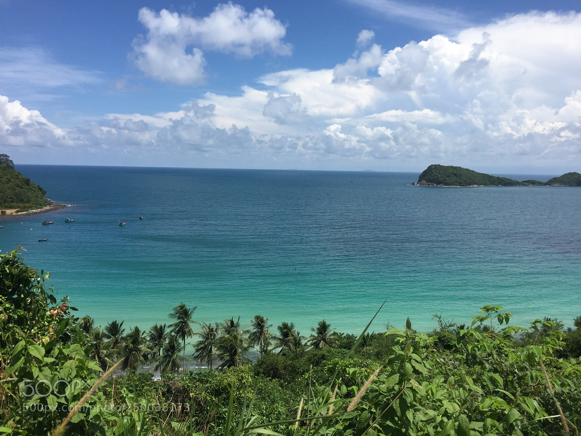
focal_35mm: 29
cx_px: 290
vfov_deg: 48.2
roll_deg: -1.9
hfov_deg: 61.7
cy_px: 218
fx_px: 487
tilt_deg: -7.2
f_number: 2.2
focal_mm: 4.15
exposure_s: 1/3049
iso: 32
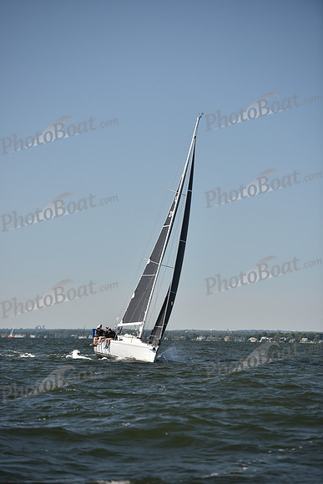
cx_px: 162
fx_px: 1681
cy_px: 242
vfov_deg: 16.4
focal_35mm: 125
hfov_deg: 11.0
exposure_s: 1/1600
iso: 250
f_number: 3.2
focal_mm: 125
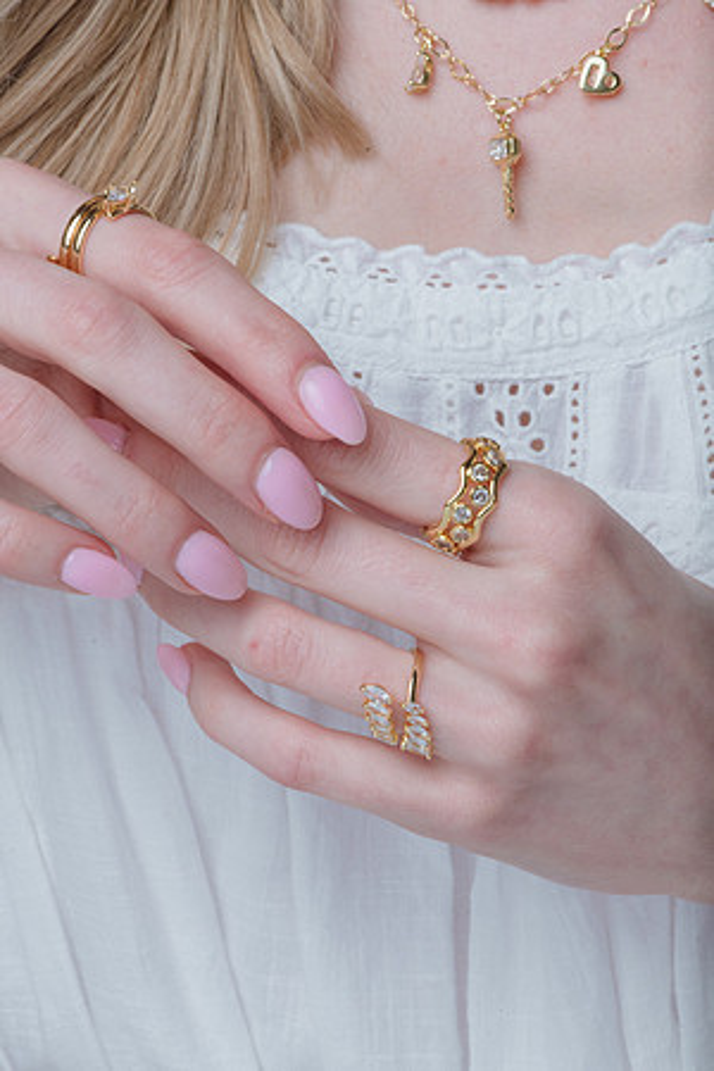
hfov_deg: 13.0
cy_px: 536
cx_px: 357
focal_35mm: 105
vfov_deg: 19.5
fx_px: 3124
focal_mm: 105
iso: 400
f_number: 36
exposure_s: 1/250
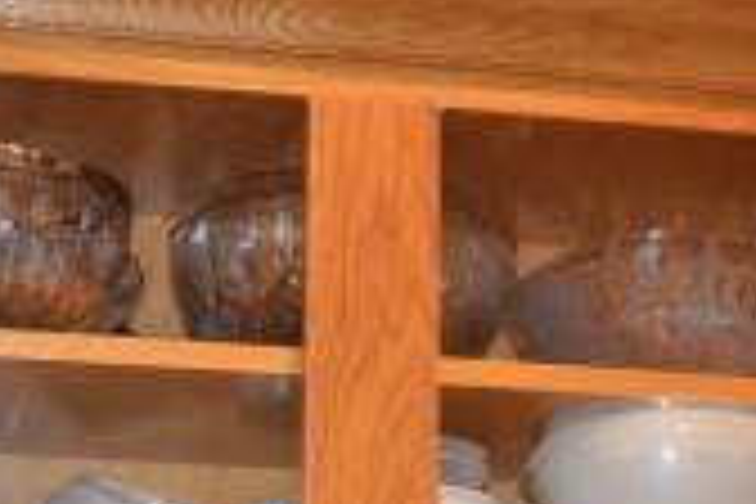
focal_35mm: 107
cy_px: 598
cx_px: 310
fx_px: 2247
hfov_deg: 19.1
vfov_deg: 12.5
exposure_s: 1/60
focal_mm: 24
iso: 1250
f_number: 4
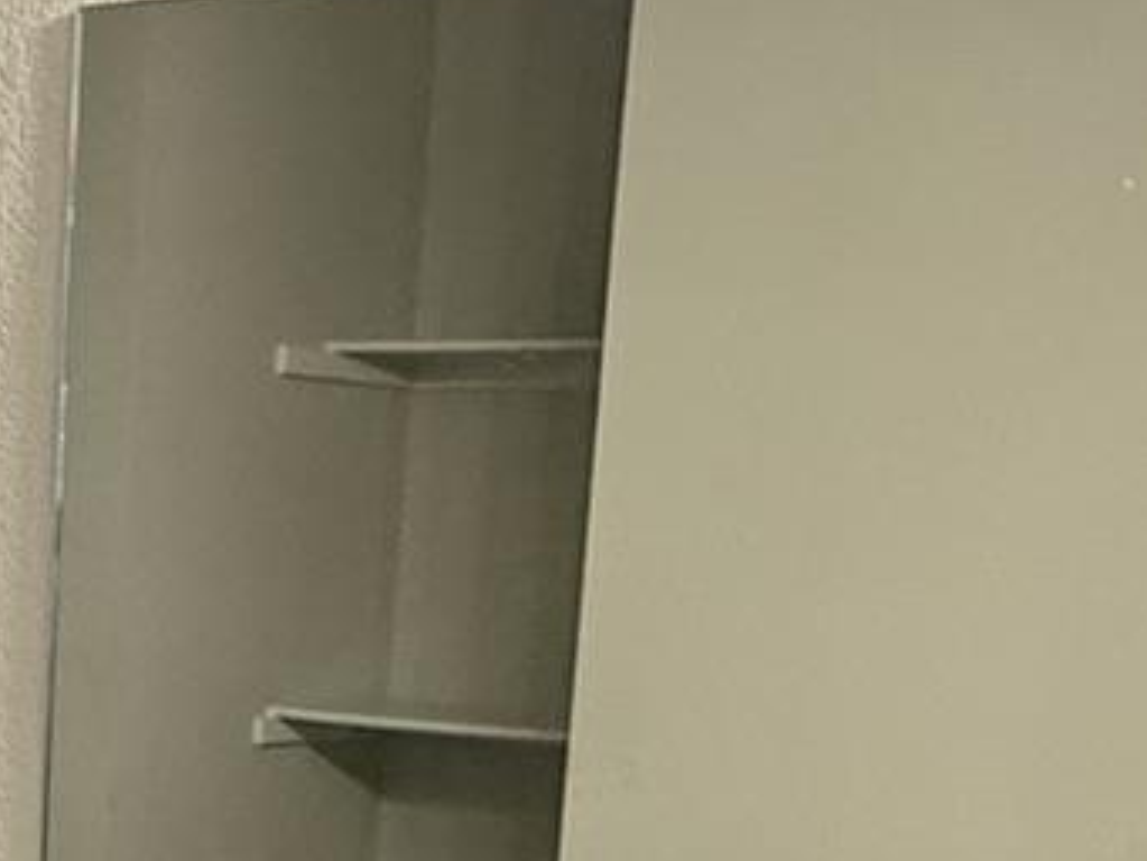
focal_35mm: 84
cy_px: 1090
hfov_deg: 22.3
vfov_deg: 16.7
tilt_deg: -11.6
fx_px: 2784
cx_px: -44
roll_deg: -2.0
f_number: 2.2
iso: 250
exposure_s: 1/60
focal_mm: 2.22
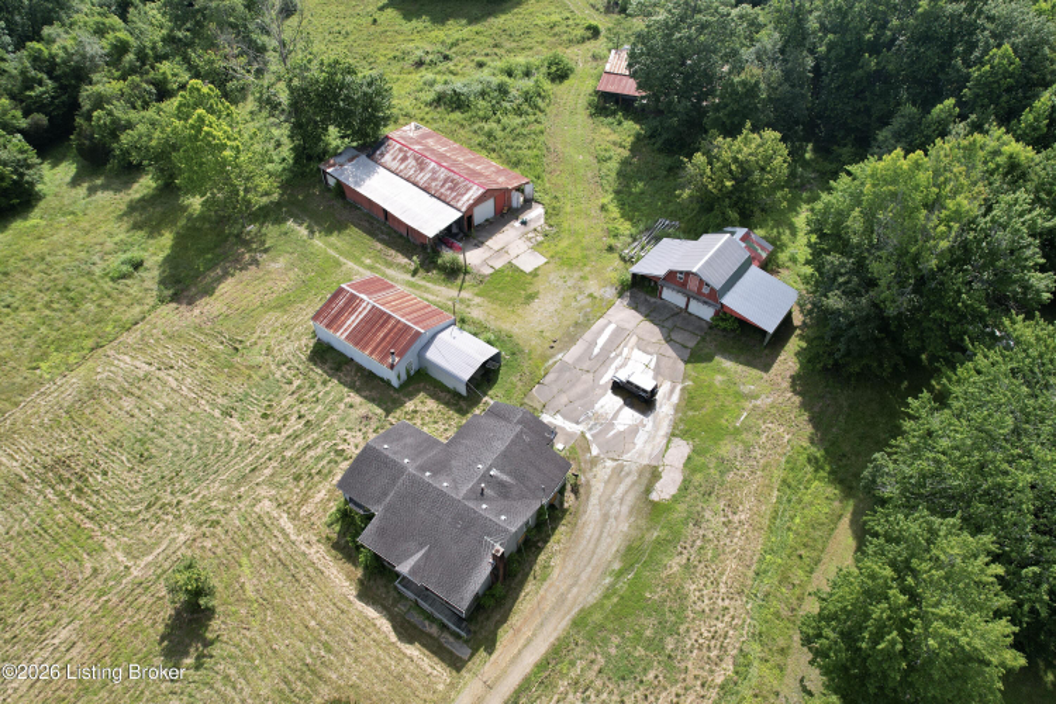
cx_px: 528
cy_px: 352
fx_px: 645
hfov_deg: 78.6
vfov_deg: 57.2
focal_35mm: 22
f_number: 2.8
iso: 110
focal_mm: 8.38
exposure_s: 1/1000
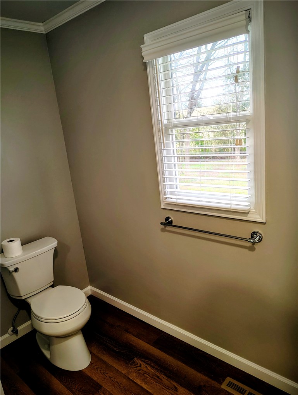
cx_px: 149
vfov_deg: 71.5
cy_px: 198
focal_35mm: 24
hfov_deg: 56.9
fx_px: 275
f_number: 1.8
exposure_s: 1/120
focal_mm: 5.56
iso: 1138
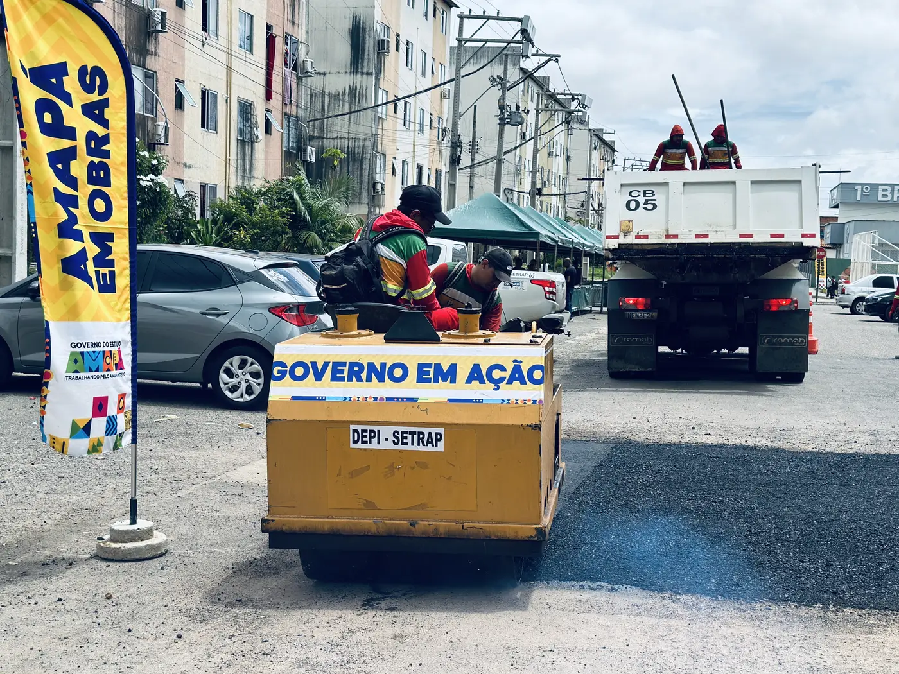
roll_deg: -2.4
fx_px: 1247
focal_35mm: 48
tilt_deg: -3.9
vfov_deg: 30.3
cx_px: 450
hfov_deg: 39.7
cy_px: 337
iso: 100
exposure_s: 1/3731
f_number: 1.78
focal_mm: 6.86
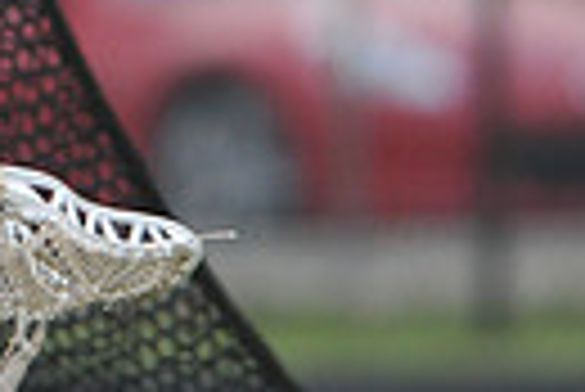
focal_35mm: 2228
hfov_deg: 0.9
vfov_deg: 0.6
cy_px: -279
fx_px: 36245
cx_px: -338
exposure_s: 1/400
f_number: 4.8
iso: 2000
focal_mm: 500
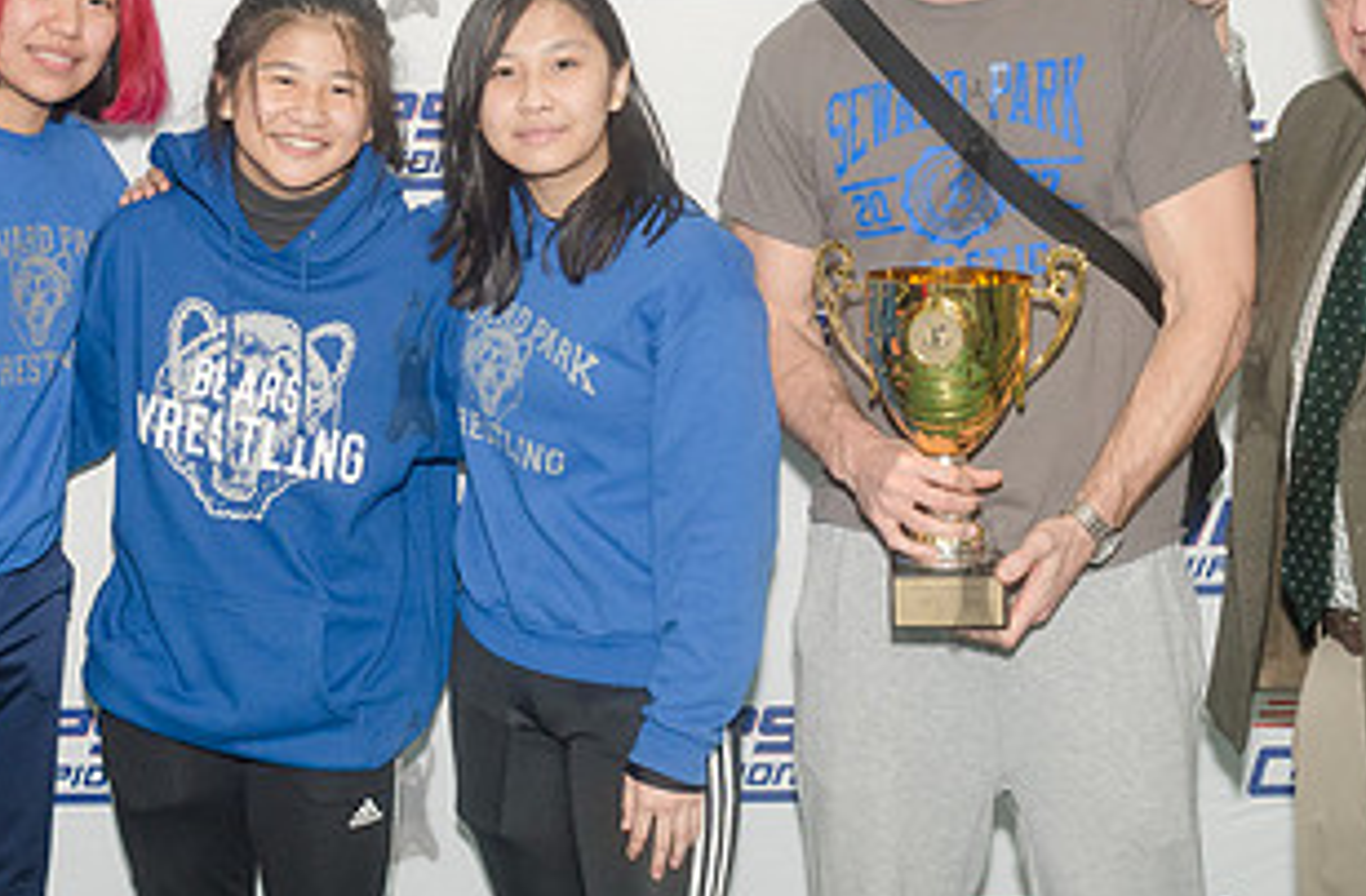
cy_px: 322
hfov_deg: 25.1
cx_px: 309
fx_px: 3020
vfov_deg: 16.8
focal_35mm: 80
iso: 1600
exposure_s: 1/250
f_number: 5
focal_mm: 35
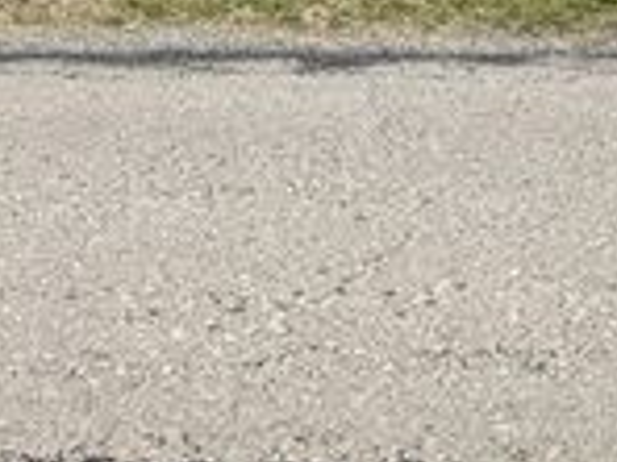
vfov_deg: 14.7
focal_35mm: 91
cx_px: 329
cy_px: -306
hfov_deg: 21.5
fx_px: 1622
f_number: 1.73
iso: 74
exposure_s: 1/4695
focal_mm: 4.38
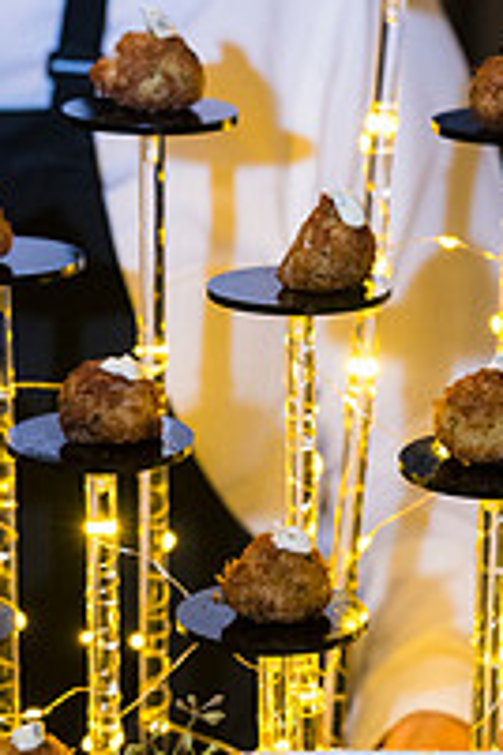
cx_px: 252
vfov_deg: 14.7
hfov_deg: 9.9
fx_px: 2913
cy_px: 567
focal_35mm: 139
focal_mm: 62
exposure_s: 1/80
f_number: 4
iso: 1800
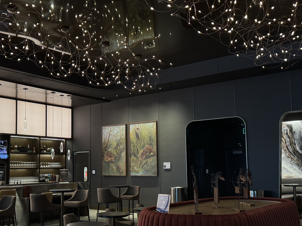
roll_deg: +0.5
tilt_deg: +4.2
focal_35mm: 43
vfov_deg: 33.5
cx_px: 120
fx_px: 375
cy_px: 133
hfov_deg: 43.6
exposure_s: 1/75
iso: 200
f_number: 1.78
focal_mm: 6.76
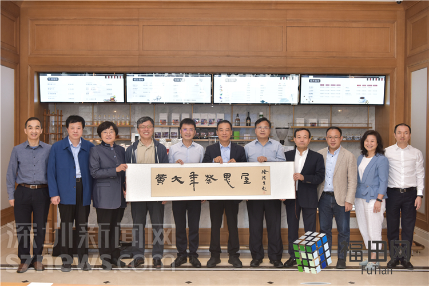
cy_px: 143
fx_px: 477
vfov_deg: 33.4
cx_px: 214
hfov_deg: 48.5
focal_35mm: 40
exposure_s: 1/250
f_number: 4
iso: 1000
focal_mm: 40
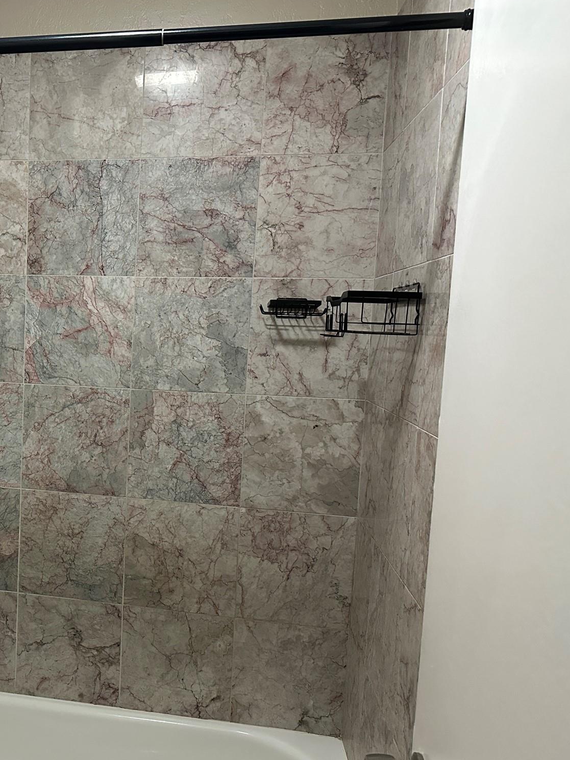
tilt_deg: -5.7
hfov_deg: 40.0
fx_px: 724
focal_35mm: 33
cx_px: 65
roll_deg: -1.5
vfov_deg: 55.3
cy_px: 385
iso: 640
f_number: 1.78
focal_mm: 6.86
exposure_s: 1/60
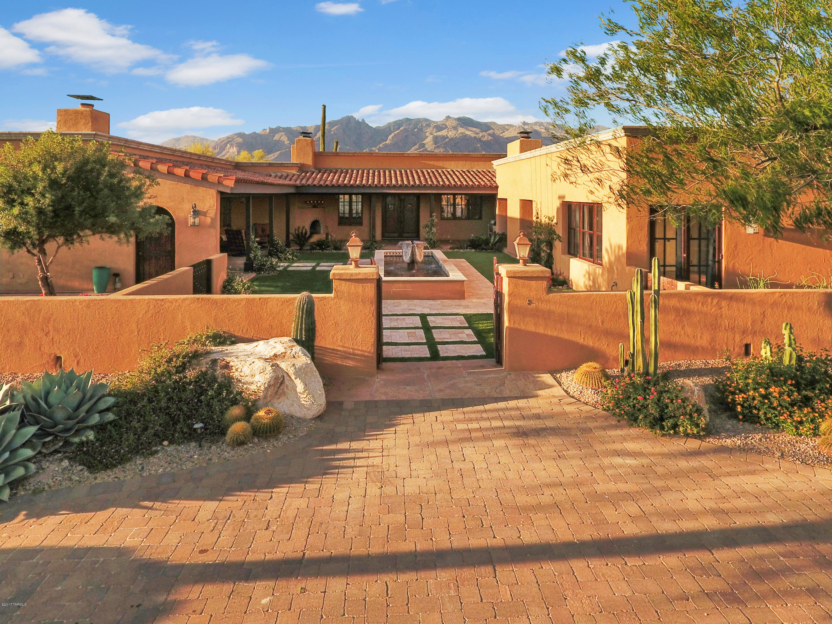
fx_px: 481
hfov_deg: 81.7
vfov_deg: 66.0
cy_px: 312
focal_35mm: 20
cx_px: 416
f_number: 2.8
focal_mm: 3.61
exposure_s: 1/100
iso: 104
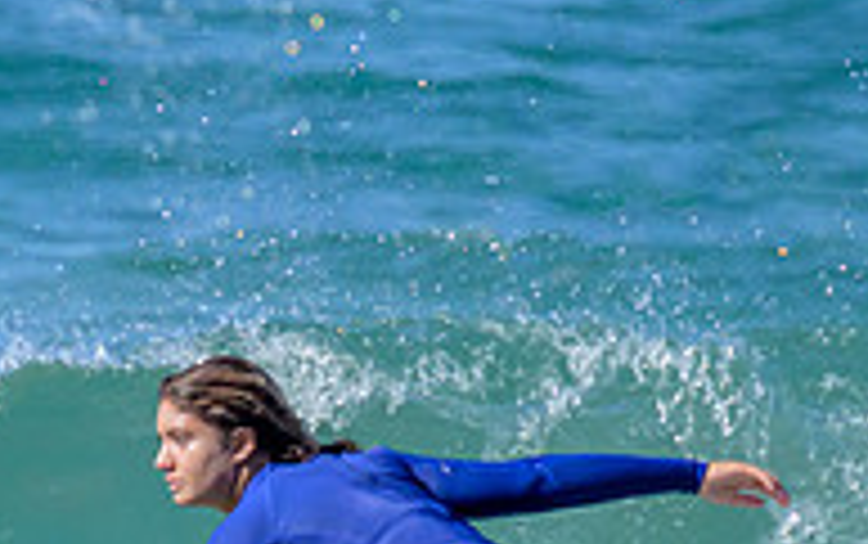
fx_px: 78985
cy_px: 502
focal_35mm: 3336
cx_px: 111
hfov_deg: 0.6
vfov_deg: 0.4
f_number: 11
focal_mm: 800
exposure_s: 1/2000
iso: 1100
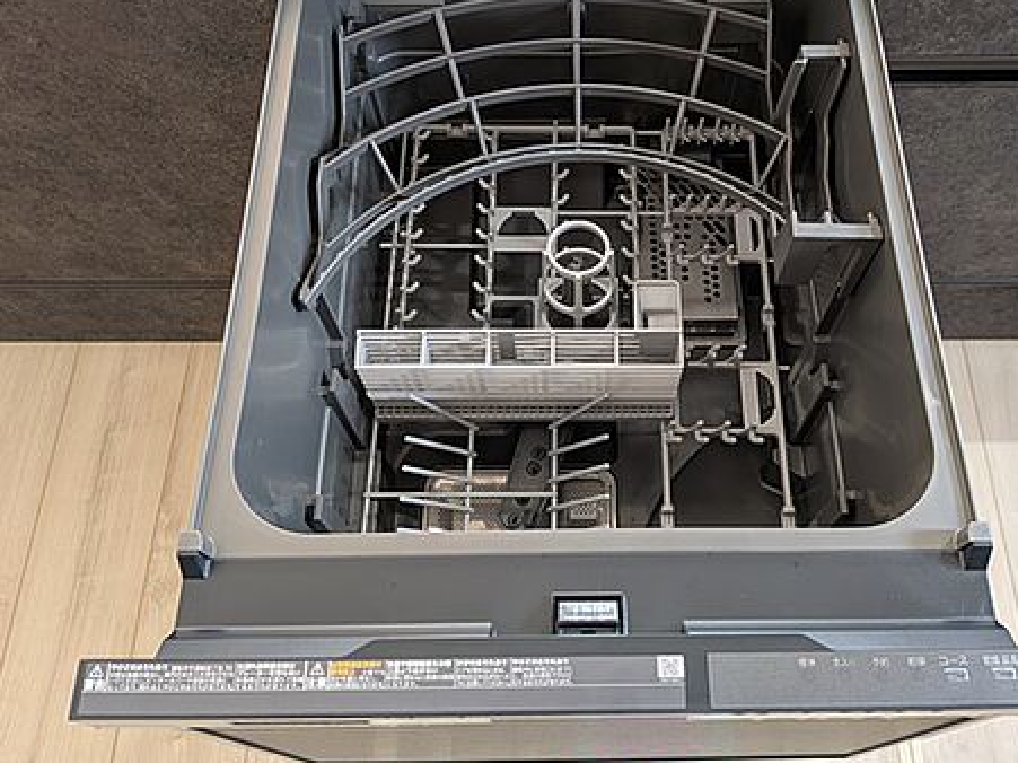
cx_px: 591
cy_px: 295
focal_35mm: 33
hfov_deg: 55.1
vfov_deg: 42.7
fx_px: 970
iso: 203
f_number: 1.7
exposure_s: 1/24
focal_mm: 4.53
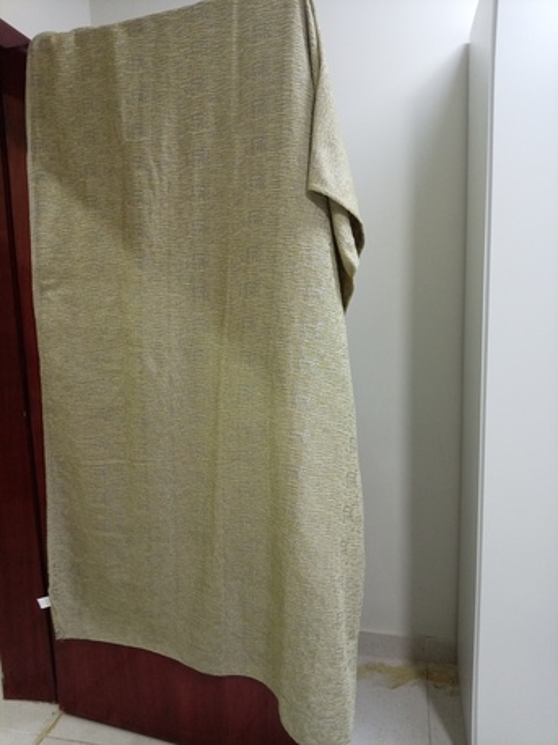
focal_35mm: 25
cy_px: 372
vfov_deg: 69.4
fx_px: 538
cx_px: 279
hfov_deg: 54.8
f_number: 1.8
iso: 425
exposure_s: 1/24
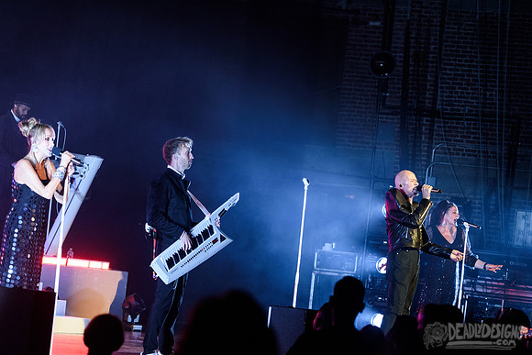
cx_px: 266
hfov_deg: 13.7
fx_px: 2217
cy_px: 178
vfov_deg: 9.2
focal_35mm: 150
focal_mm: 150
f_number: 5
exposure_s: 1/250
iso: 4000
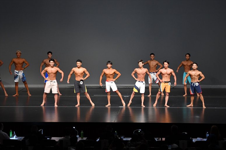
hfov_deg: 16.7
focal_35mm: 123
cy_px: 75
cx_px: 113
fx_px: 772
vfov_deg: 11.1
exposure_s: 1/400
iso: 2500
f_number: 5.6
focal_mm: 82
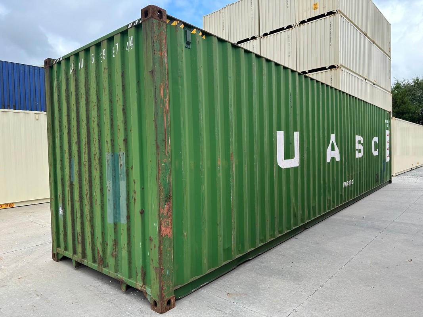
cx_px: 212
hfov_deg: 71.6
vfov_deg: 56.8
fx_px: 293
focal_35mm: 24
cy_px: 158
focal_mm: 6.86
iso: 80
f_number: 1.78
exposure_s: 1/1198
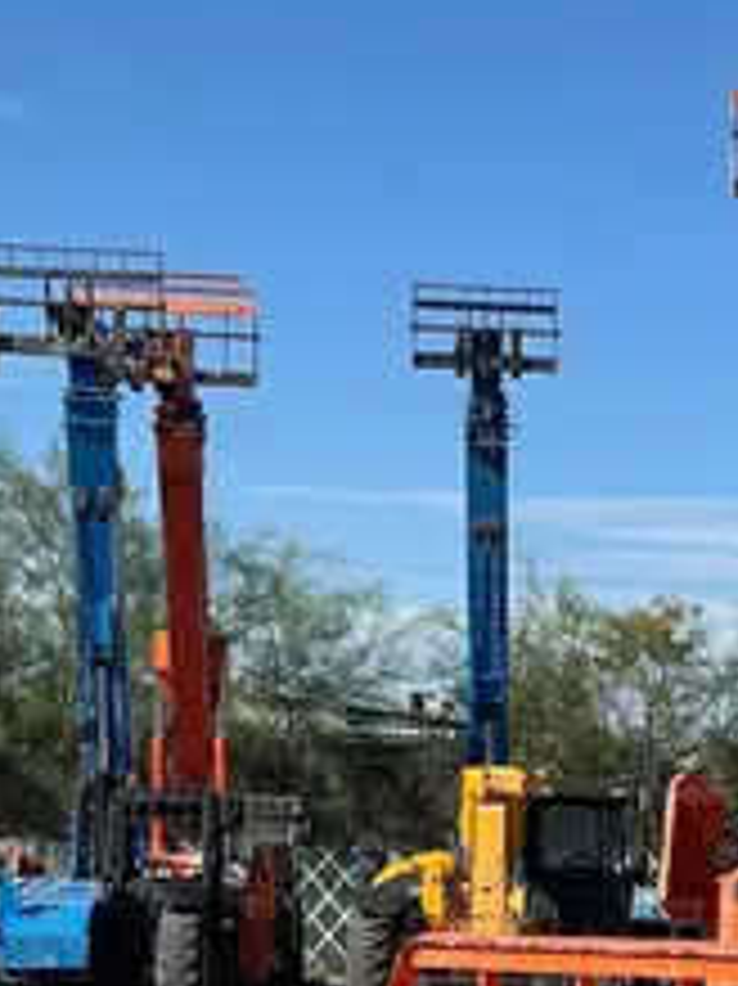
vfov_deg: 21.9
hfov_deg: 16.3
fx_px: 2475
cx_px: 864
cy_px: 912
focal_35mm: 87
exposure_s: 1/3521
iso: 50
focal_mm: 5.1
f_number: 1.6
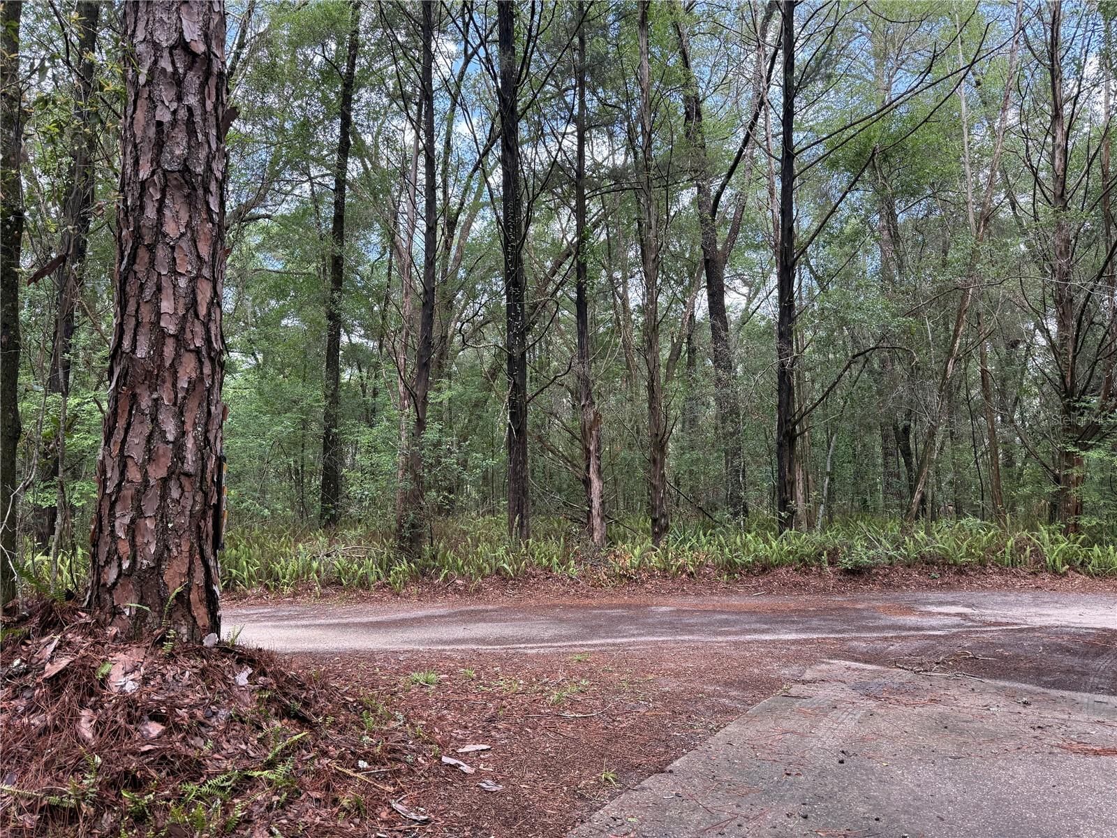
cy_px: 419
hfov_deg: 71.6
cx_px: 558
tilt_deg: +6.2
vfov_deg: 56.8
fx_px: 774
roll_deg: +0.5
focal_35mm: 24
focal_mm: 6.76
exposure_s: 1/259
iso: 100
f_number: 1.78
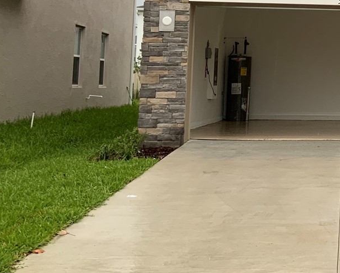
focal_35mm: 74
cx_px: 421
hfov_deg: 23.3
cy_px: 19
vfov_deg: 20.2
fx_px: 745
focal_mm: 3
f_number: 1.8
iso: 25
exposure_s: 1/122
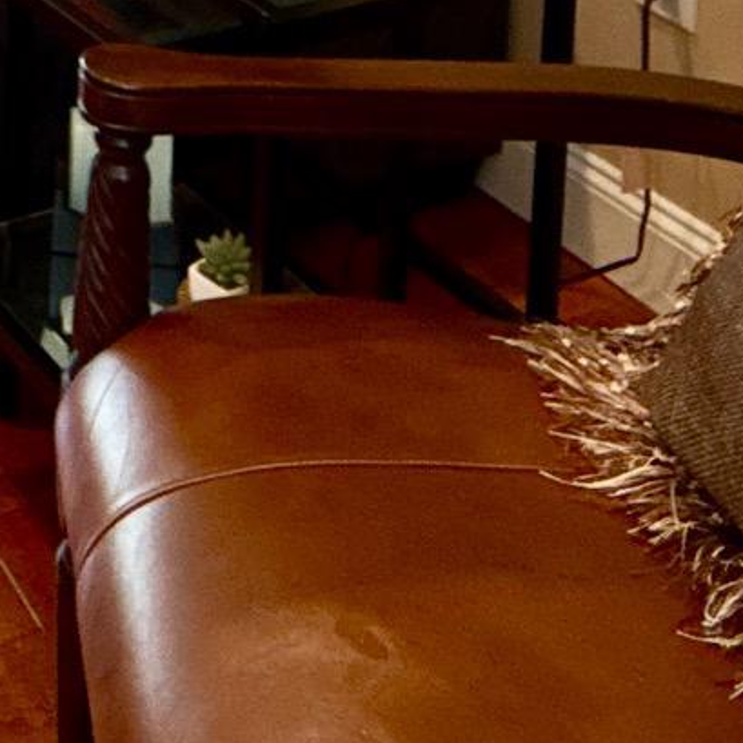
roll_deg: -1.0
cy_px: -558
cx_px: -116
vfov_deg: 20.5
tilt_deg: -4.3
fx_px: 1506
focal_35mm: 62
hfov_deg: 25.3
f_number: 2.2
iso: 200
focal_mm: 2.22
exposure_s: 1/30
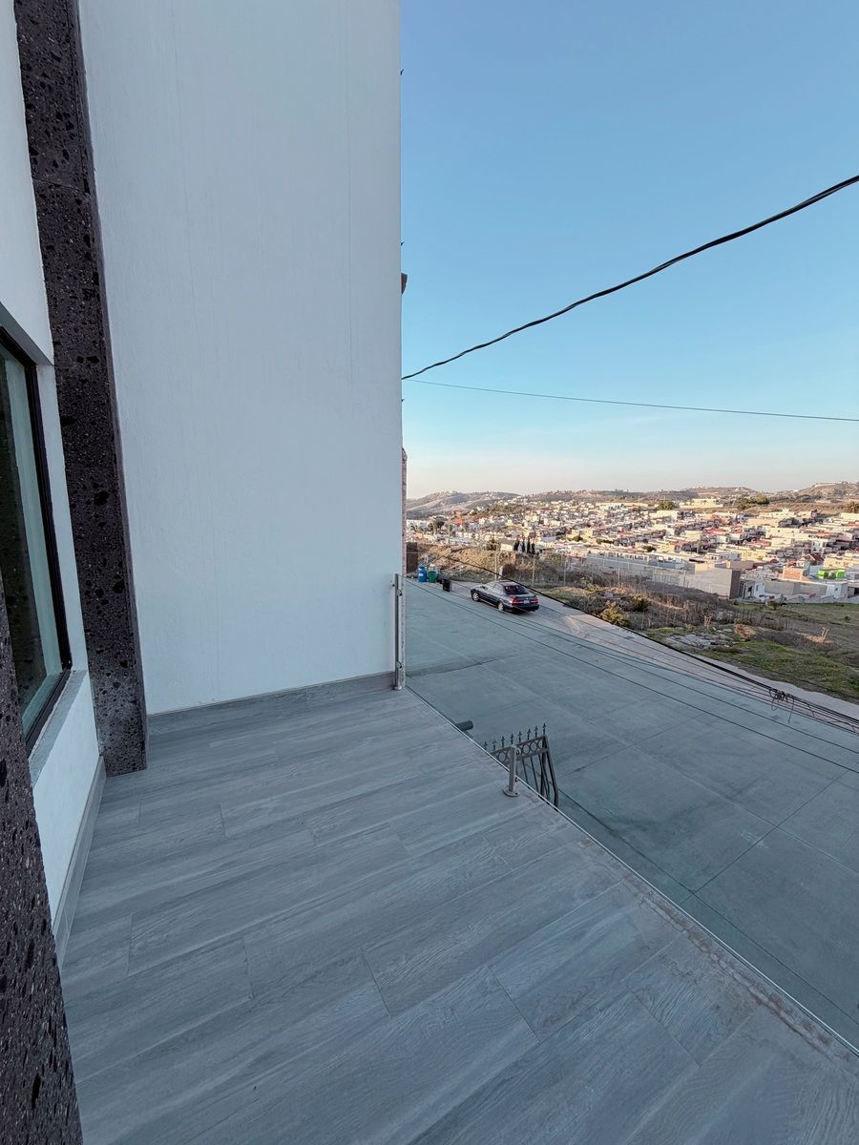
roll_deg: -0.1
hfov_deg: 85.7
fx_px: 463
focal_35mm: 14
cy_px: 572
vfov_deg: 102.1
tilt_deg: -9.3
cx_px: 430
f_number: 2.2
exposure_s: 1/30
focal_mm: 2.22
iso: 50
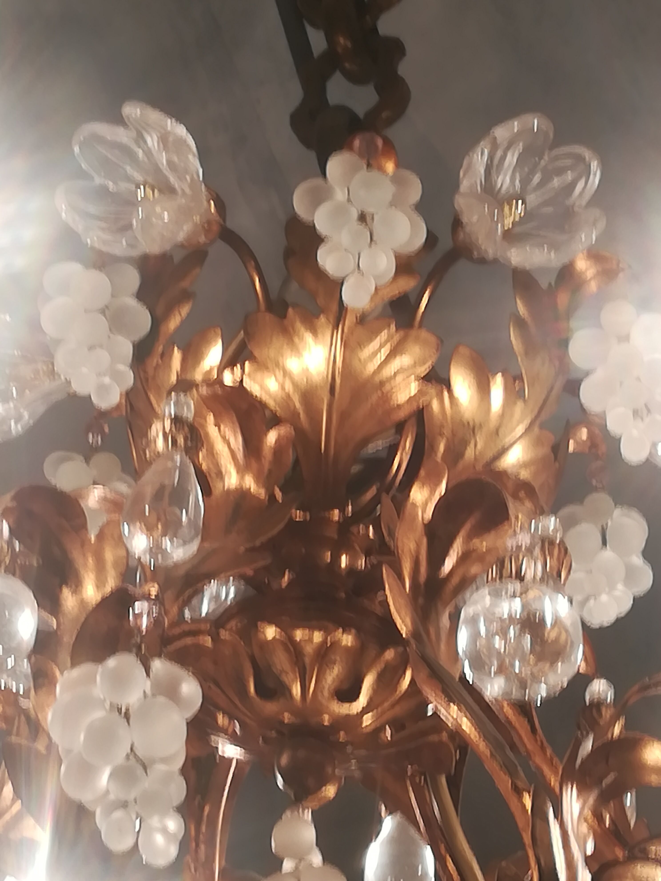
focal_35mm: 94
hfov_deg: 15.7
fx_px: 2393
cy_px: 440
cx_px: 330
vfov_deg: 20.9
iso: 100
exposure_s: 1/50
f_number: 2.2
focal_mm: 3.83
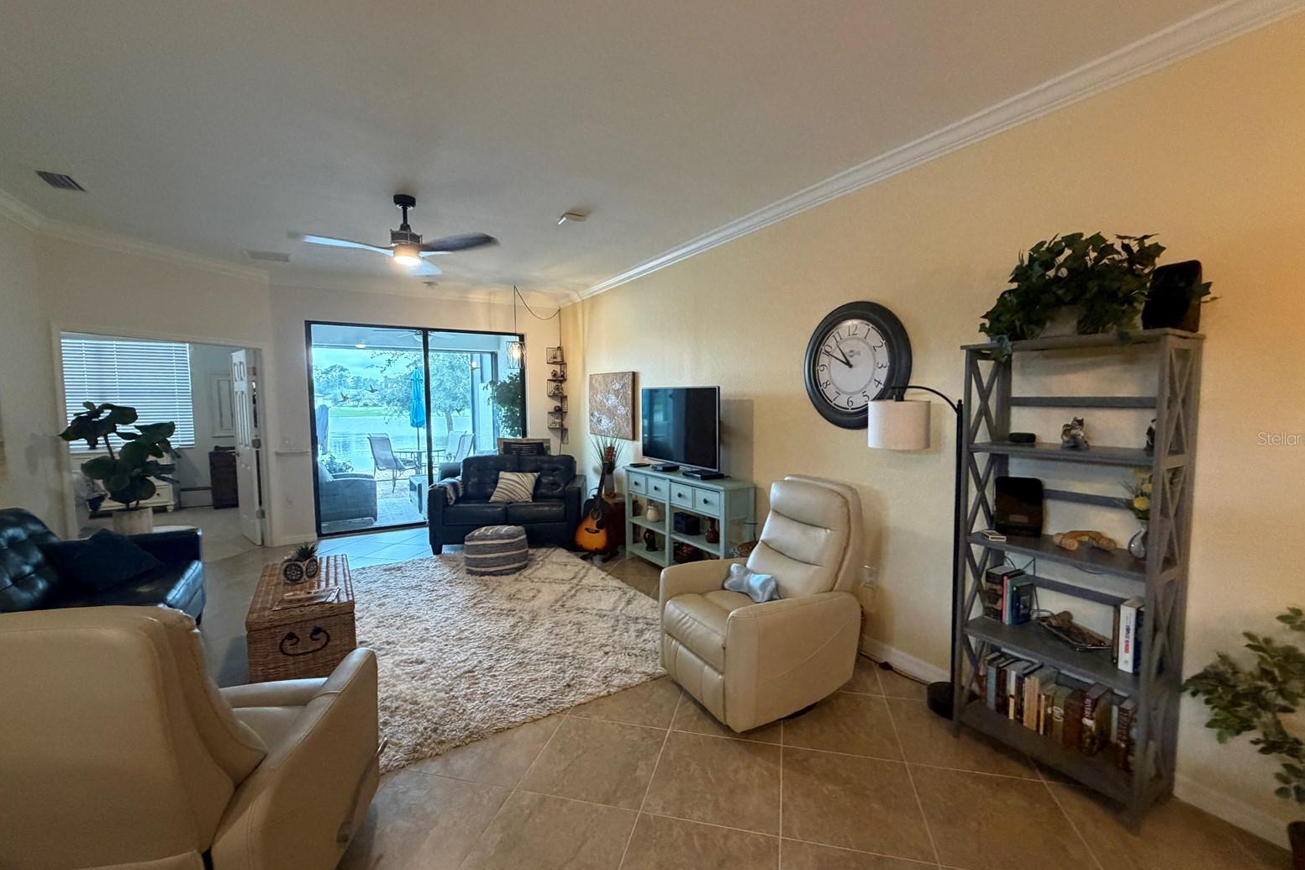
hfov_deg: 100.4
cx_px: 665
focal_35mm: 15
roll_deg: -0.3
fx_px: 544
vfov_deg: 77.3
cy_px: 438
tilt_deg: -4.5
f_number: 2.2
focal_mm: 2.22
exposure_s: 1/60
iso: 500
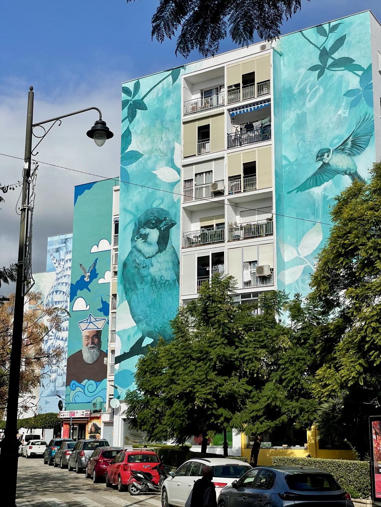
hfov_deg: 28.0
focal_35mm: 52
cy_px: 254
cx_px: 190
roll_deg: +1.0
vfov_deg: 36.8
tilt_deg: +14.1
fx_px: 763
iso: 25
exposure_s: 1/4348
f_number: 2
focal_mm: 6
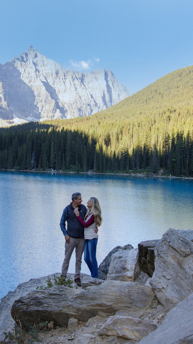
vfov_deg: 47.9
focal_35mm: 42
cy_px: 129
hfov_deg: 28.1
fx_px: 382
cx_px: 57
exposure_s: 1/125
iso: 160
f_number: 5
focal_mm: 28
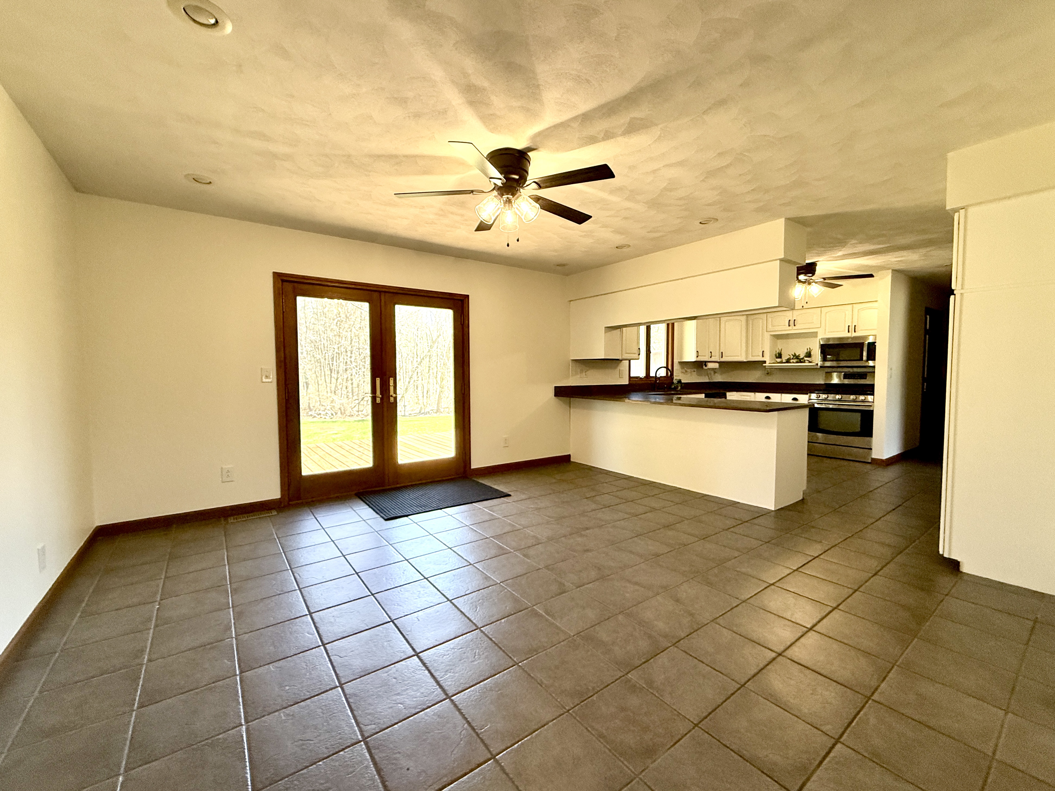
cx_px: 528
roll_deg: +2.0
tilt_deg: -2.0
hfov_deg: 102.1
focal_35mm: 14
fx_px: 427
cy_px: 396
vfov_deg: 85.7
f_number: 2.2
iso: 200
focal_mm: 2.22
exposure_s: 1/120
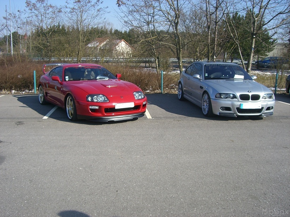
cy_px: 108
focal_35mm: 38
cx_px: 145
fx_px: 318
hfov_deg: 49.0
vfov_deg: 37.7
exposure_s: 1/500
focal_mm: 6.2
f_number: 4.3
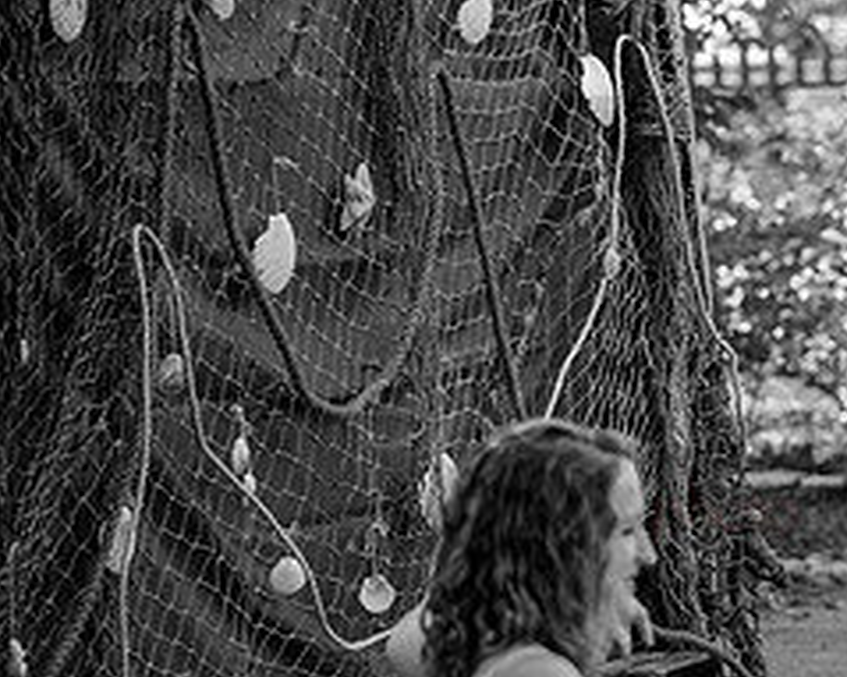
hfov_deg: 8.4
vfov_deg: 6.8
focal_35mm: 227
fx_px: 5688
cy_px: 469
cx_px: 1103
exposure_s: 1/100
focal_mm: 87
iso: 100
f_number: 2.8
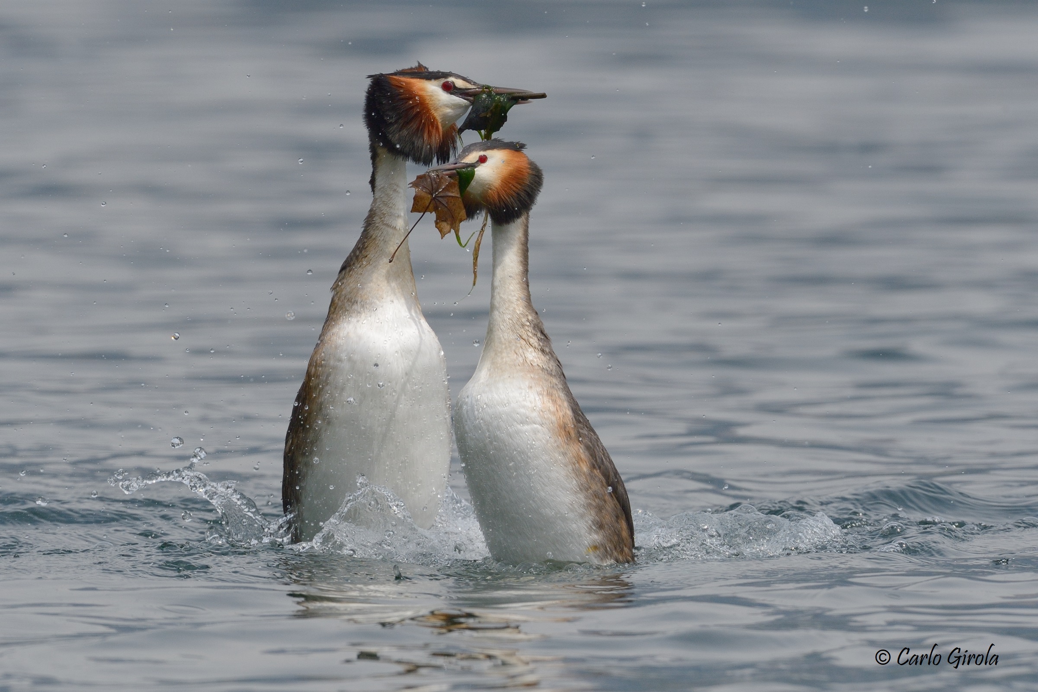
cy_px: 346
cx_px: 519
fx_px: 24502
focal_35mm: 850
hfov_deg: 2.4
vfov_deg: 1.6
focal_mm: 850
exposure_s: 1/3200
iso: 1000
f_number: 11
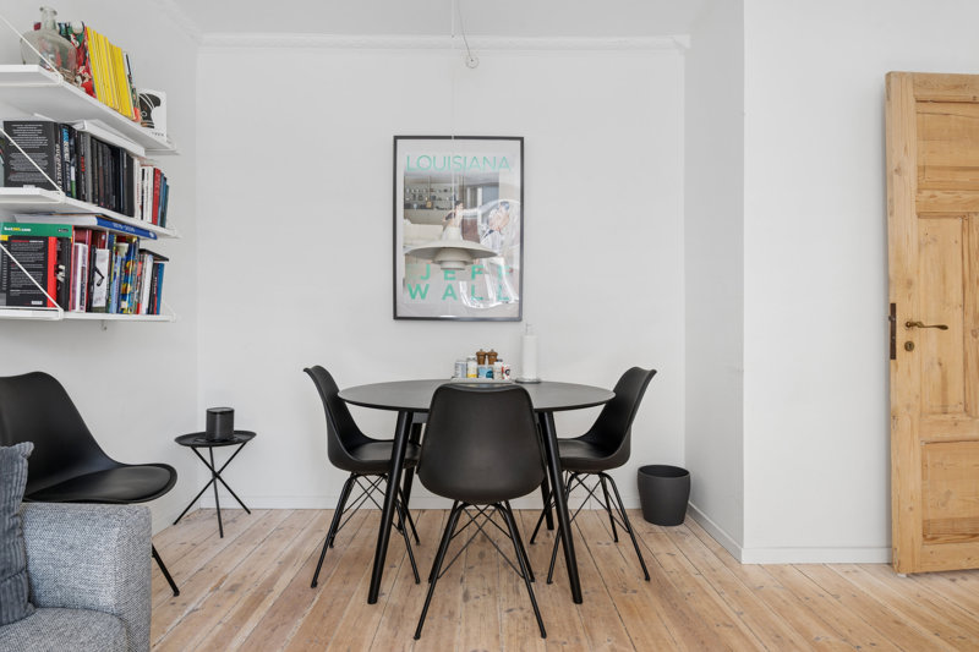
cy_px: 326
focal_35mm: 20
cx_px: 490
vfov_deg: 61.9
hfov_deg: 84.0
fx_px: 544
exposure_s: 1/10
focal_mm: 20
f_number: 8
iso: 160
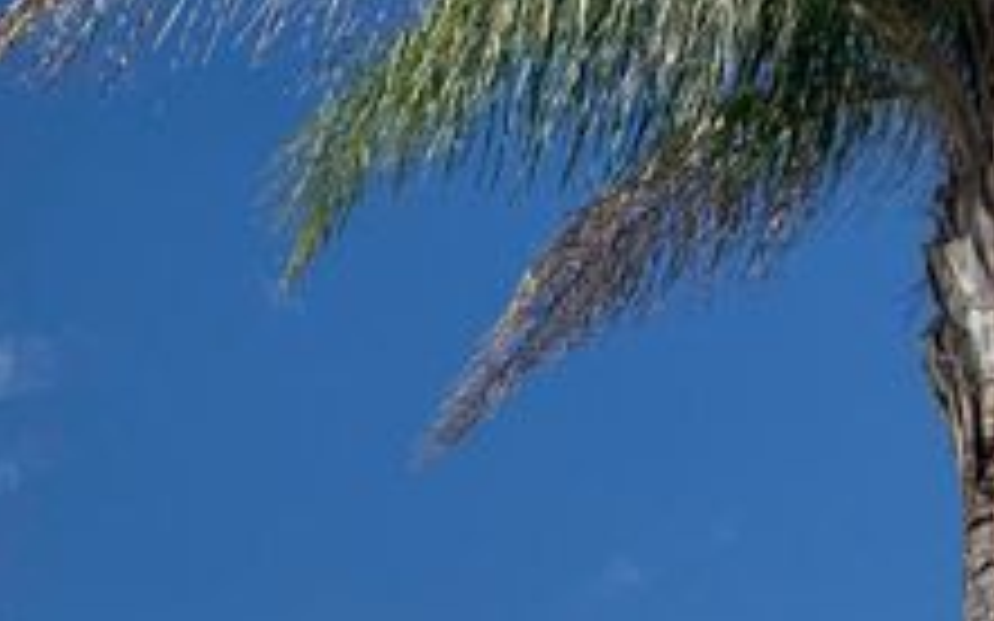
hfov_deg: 23.7
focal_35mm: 83
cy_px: 1492
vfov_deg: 12.4
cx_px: -36
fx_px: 2248
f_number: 1.8
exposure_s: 1/3937
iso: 25
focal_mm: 4.25
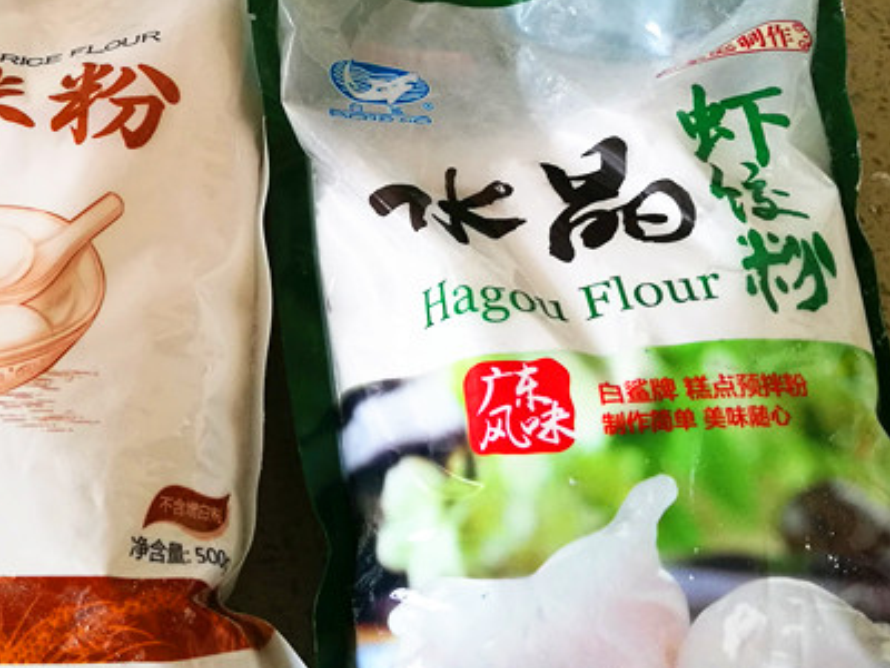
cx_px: 249
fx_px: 1388
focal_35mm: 54
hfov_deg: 35.0
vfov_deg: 26.8
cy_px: 212
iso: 200
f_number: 2.2
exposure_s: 1/50
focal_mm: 4.5
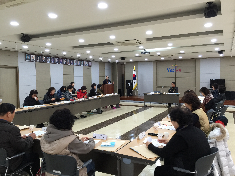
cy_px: 88
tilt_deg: -2.0
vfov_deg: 48.2
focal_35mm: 29
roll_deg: +0.2
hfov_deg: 61.7
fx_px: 197
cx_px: 118
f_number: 2.2
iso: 40
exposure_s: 1/15
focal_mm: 4.15
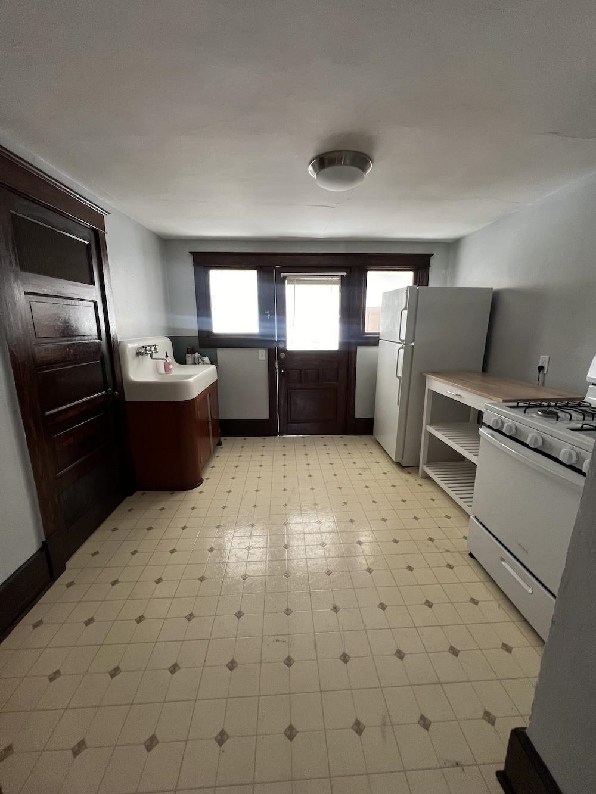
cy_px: 397
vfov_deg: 106.2
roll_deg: +0.2
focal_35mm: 13
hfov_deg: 89.9
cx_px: 298
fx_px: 298
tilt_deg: -11.8
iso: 250
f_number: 1.8
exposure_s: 1/60
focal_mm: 1.57
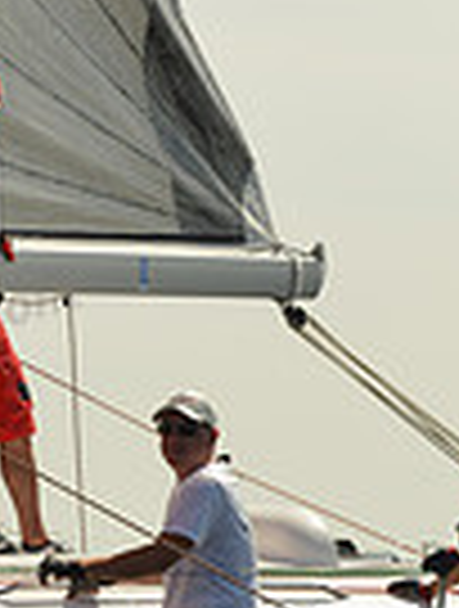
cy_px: 529
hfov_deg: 3.6
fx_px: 7250
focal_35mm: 412
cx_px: 315
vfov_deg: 4.8
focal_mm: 100
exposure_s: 1/1250
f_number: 9
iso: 320
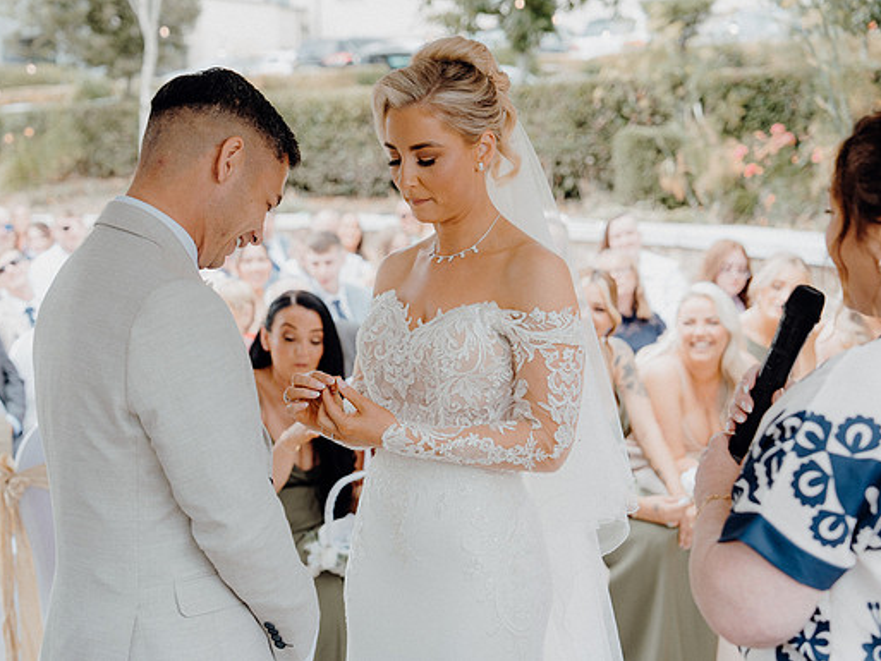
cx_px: 407
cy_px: 330
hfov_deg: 31.2
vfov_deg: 23.7
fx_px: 1578
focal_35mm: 62
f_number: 3.5
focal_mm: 57
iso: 125
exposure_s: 1/200
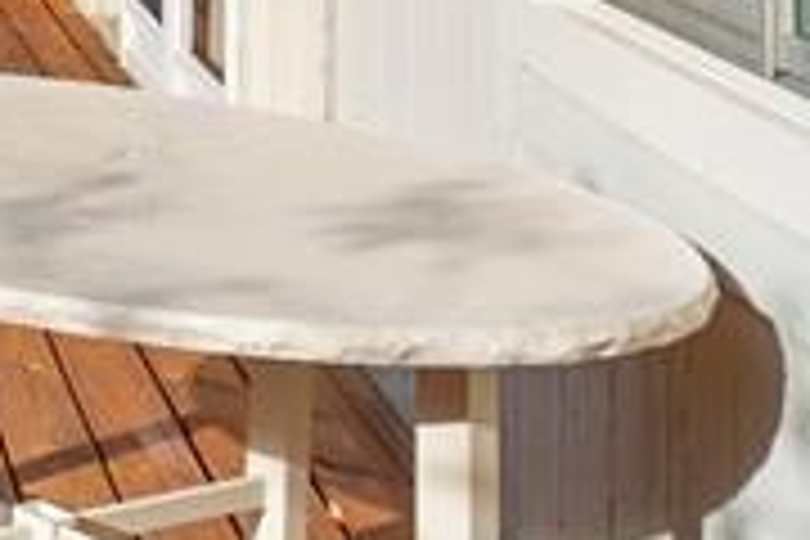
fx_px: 2047
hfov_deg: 12.5
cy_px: -394
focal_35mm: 91
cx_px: -1458
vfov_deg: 13.6
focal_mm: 16
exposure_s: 1/800
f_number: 4
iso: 100
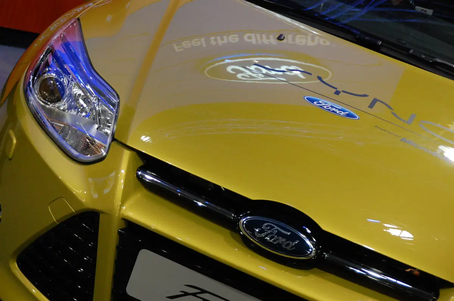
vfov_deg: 12.1
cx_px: 227
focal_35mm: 112
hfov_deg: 18.2
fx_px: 1416
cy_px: 150
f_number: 5.6
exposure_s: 1/100
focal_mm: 75
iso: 1600
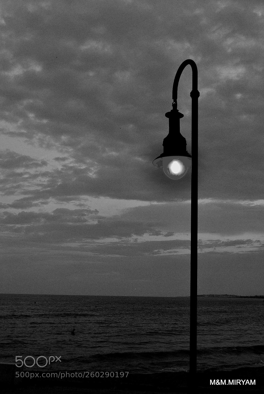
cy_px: 197
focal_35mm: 44
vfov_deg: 44.9
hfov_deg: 30.9
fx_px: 477
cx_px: 132
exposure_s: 1/125
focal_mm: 29
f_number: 9
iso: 400
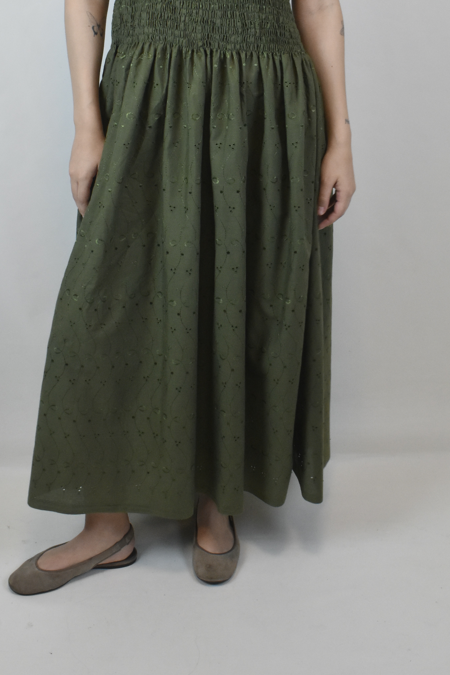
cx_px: 195
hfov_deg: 25.5
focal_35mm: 53
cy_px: 201
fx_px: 994
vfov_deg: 36.9
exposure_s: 1/50
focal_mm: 24
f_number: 16
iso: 1600
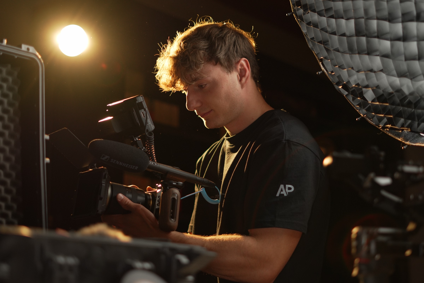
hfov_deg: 27.0
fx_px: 883
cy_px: 142
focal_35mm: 75
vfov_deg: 18.2
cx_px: 212
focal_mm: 50
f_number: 1.8
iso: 400
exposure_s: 1/100
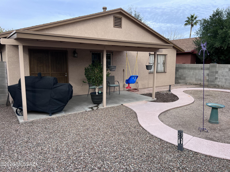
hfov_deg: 67.3
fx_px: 173
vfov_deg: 53.1
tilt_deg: -7.4
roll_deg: -0.4
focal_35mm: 26
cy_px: 86
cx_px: 115
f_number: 1.5
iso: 50
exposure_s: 1/1135
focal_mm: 5.7
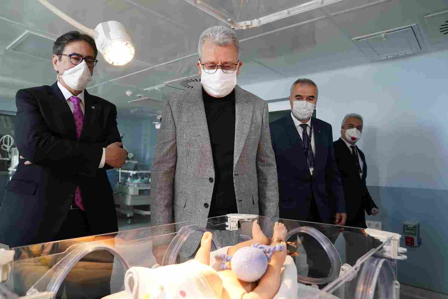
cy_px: 150
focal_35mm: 24
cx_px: 224
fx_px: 299
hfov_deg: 73.7
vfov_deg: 53.1
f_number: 4.5
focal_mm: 24
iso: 4000
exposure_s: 1/200
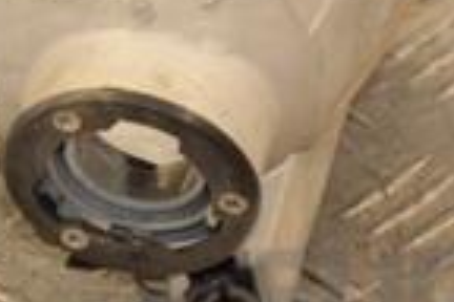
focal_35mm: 468
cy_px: -123
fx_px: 5903
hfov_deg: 4.4
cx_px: 195
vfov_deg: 2.9
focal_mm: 75
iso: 800
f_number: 5.3
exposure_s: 1/160
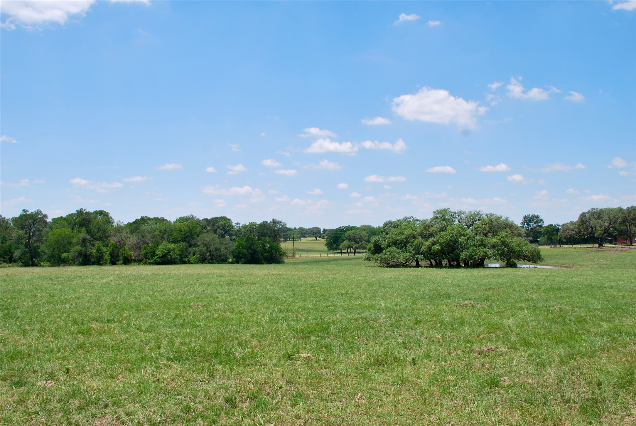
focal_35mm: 33
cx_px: 318
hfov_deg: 57.2
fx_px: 584
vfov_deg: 40.1
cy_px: 213
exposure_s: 1/250
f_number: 8
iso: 100
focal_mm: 22
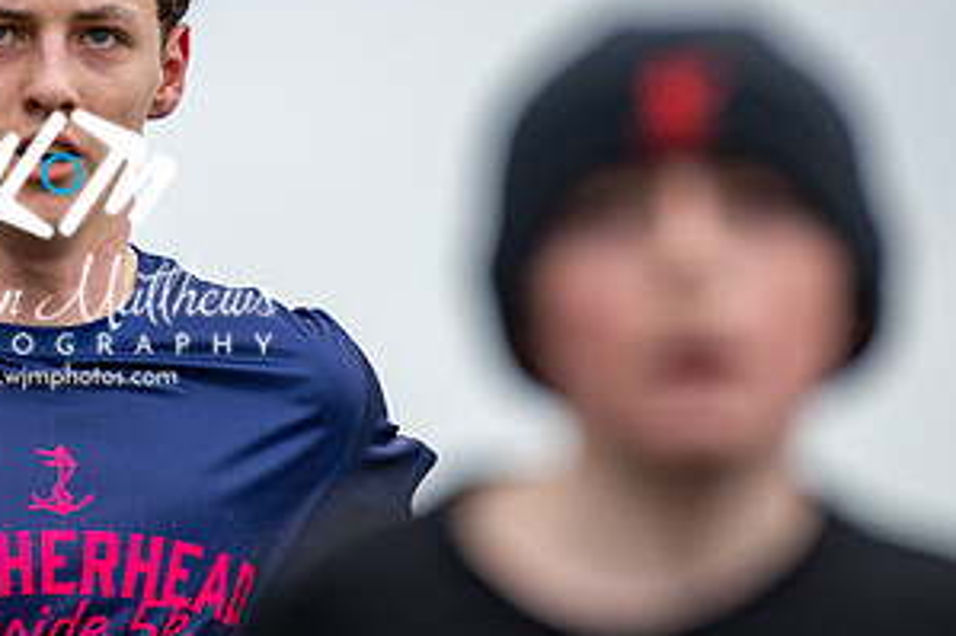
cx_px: 61
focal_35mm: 874
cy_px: 243
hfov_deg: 2.4
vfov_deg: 1.6
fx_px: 23196
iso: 320
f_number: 2.8
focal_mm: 300
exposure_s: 1/1600
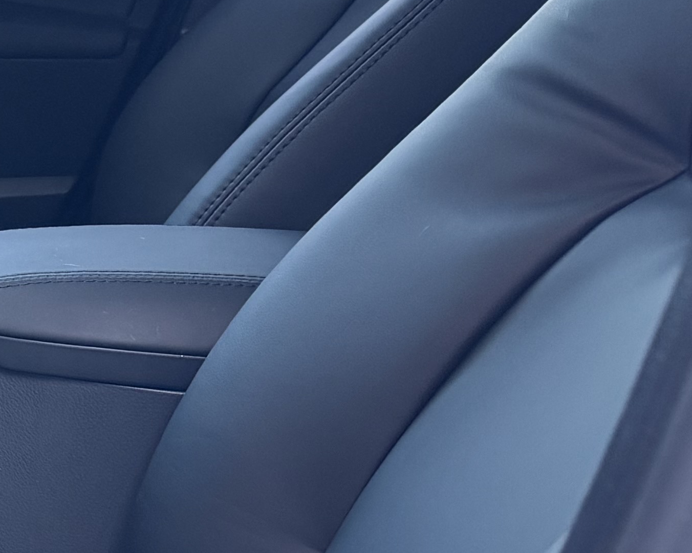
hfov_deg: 16.1
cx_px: -582
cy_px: 352
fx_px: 2027
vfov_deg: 15.5
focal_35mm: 99
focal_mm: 6.76
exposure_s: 1/60
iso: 250
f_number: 1.78
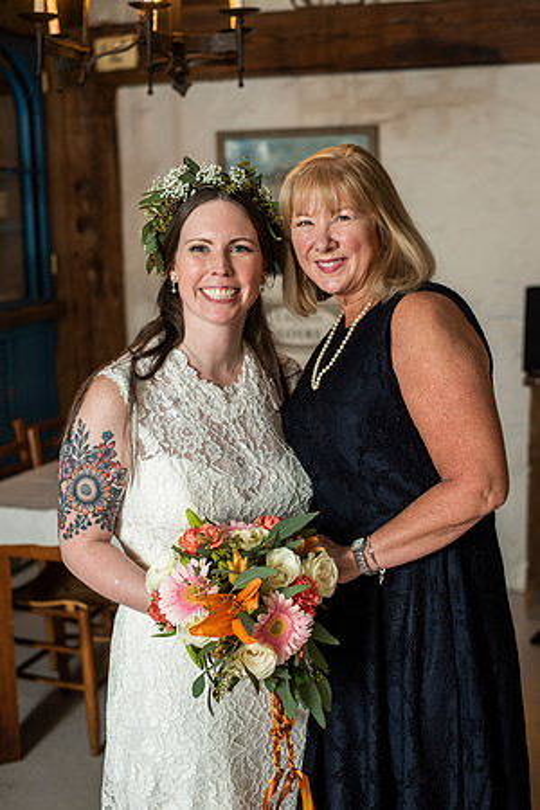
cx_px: 270
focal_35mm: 50
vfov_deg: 39.6
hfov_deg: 27.0
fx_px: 1125
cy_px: 405
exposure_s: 1/80
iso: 400
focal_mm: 50
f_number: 3.2
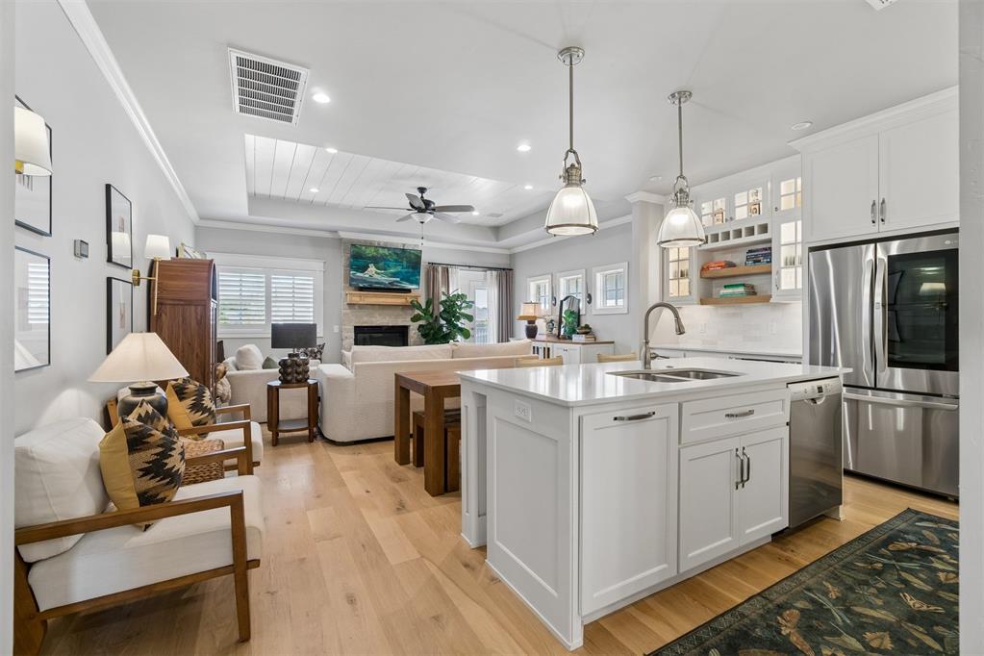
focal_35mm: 15
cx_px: 492
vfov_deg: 77.3
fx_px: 410
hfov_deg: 100.4
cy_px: 328
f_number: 6.3
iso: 200
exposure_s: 1/25
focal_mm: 10
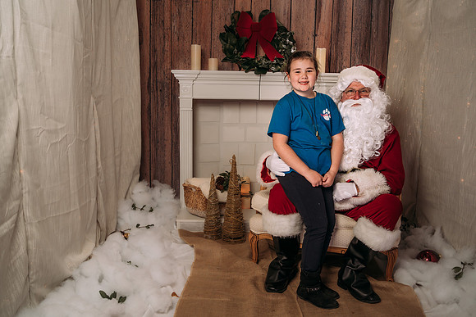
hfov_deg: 51.7
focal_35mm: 37
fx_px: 491
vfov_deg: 35.8
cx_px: 243
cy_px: 163
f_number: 6.3
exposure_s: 1/100
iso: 100
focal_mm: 35
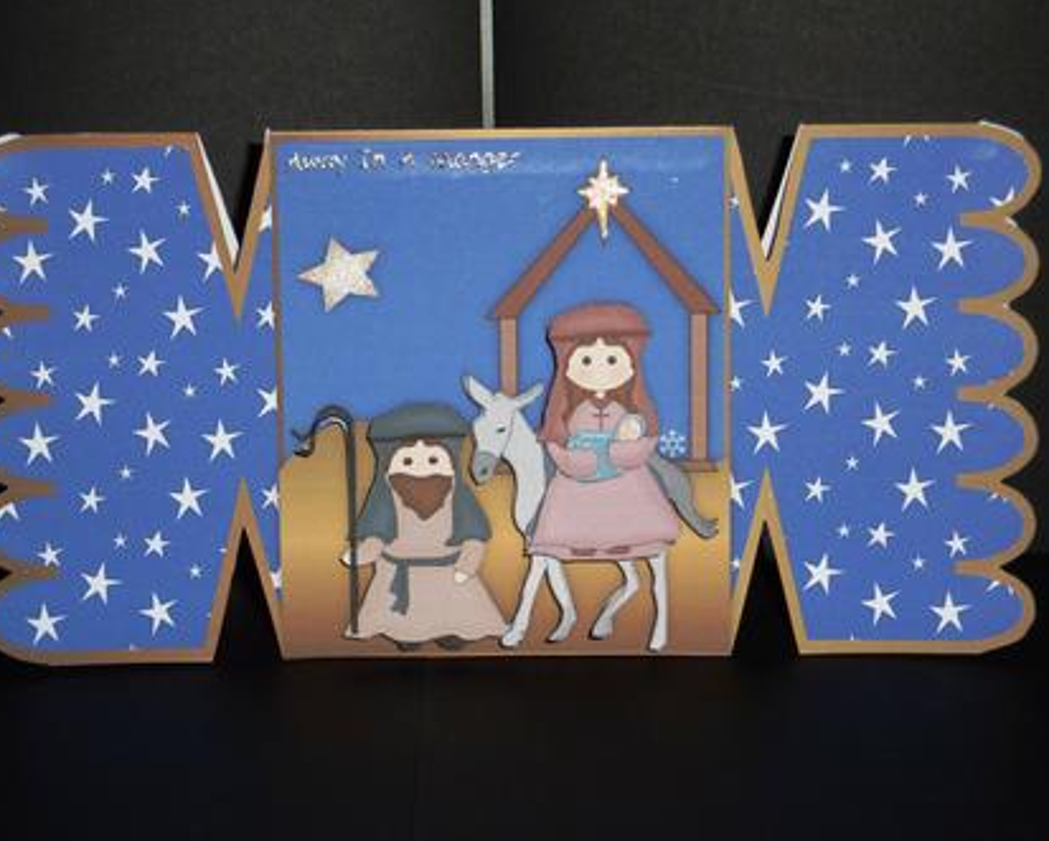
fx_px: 2082
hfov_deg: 28.3
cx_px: 498
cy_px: 419
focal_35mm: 67
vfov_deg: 22.8
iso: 100
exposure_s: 1/30
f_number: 4
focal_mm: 10.3
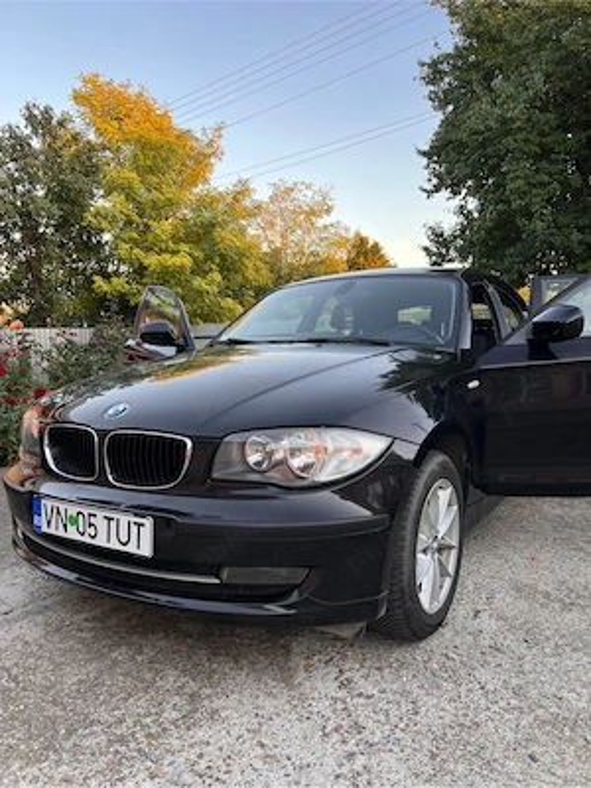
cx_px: 296
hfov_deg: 53.1
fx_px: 592
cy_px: 394
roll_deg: +1.1
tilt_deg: -4.7
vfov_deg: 67.3
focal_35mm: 26
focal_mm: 5.7
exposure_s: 1/121
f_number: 1.5
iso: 32
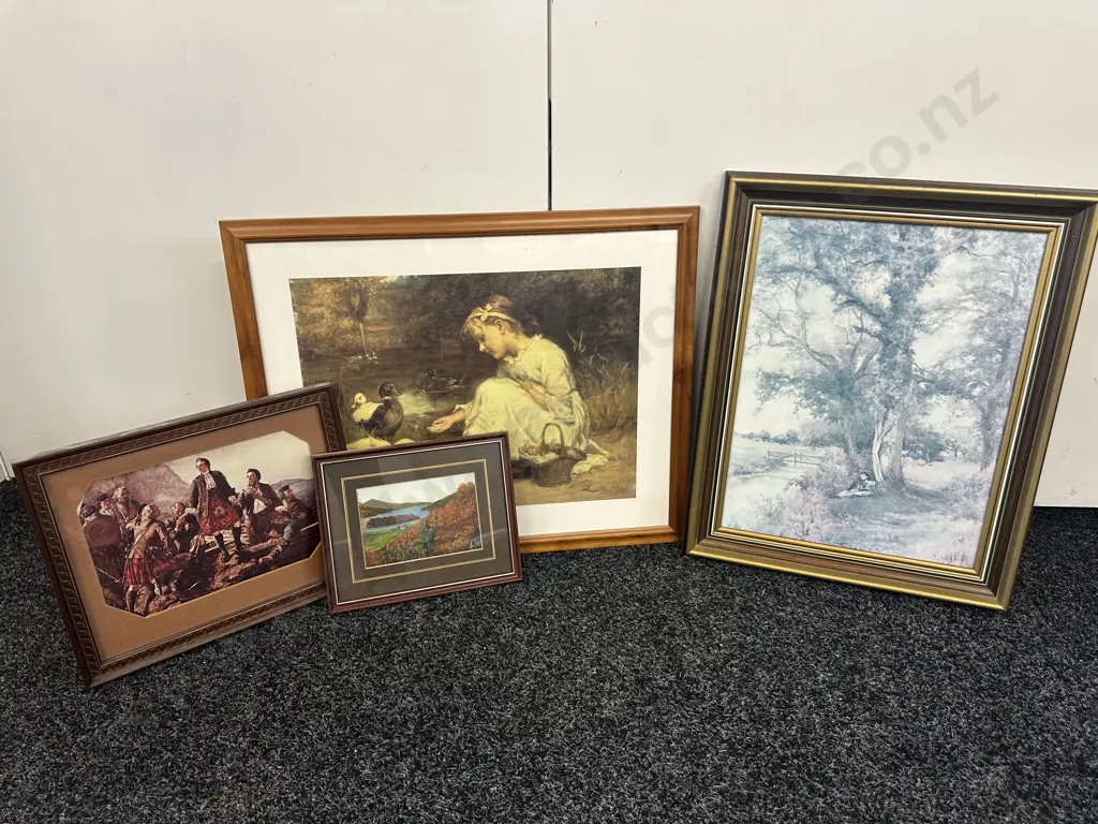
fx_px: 761
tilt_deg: -27.1
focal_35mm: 24
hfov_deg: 71.6
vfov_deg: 56.8
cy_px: 412
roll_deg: +0.1
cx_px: 549
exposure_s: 1/50
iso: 125
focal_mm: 6.86
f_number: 1.78
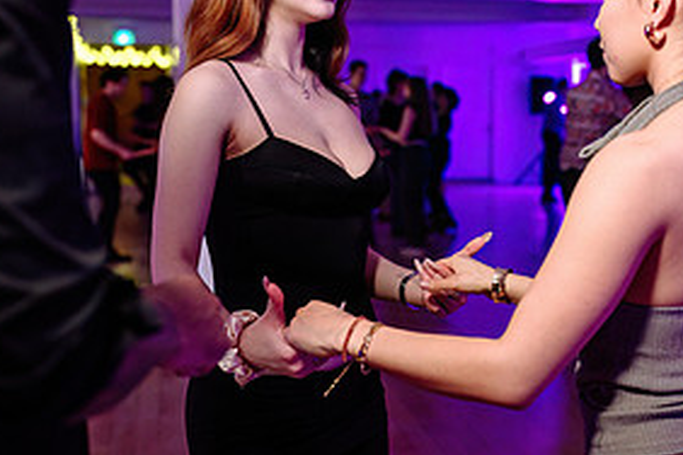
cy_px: 237
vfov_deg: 20.6
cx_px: 439
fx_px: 1252
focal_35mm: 66
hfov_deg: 30.3
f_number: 2
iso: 2000
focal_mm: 28
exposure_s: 1/200
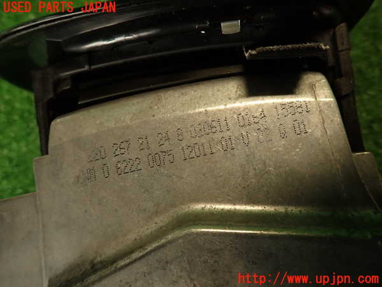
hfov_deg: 69.4
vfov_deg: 54.9
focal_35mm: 25
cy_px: 144
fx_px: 276
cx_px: 191
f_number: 2
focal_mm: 4.5
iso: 200
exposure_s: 1/60
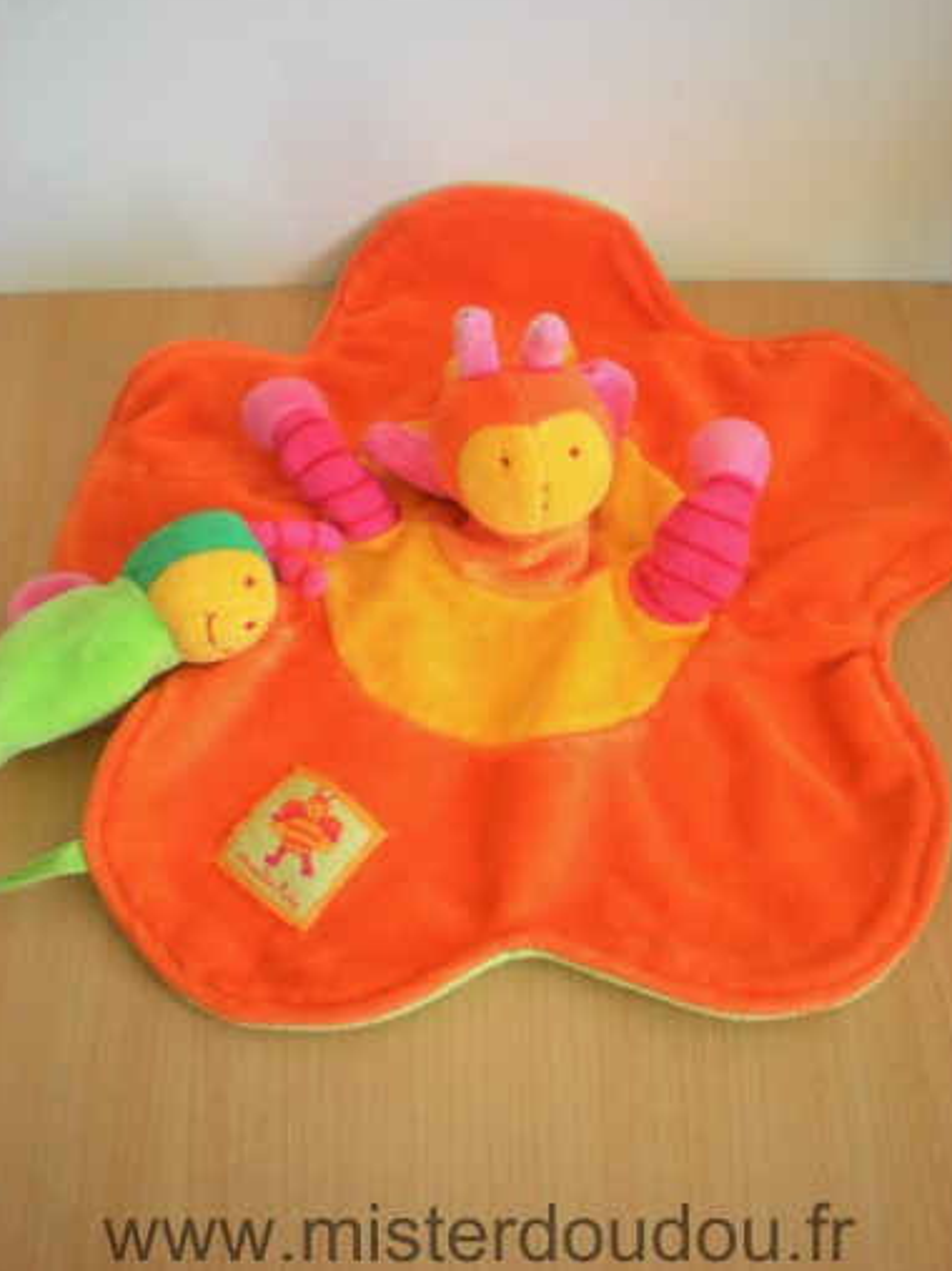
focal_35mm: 39
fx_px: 1431
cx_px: 476
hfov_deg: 36.8
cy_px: 632
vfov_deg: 47.9
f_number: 3.1
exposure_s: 1/59.8
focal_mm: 6.3
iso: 182
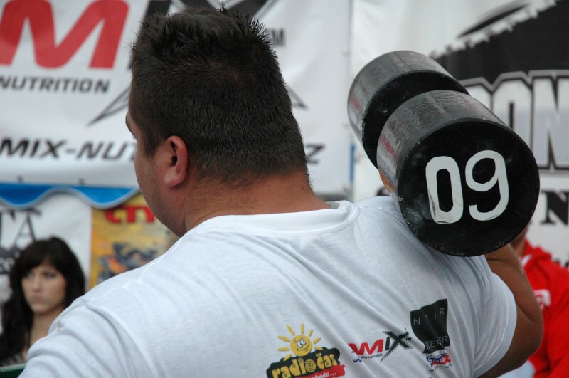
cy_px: 189
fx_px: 1468
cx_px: 284
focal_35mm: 93
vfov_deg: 14.7
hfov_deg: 21.9
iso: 500
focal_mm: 62
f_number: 4.5
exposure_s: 1/1250
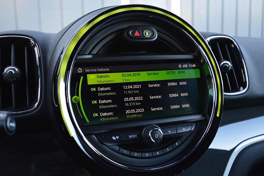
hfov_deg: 55.8
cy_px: 90
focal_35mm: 34
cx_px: 130
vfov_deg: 38.8
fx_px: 249
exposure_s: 1/60
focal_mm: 22
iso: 800
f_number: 4.5
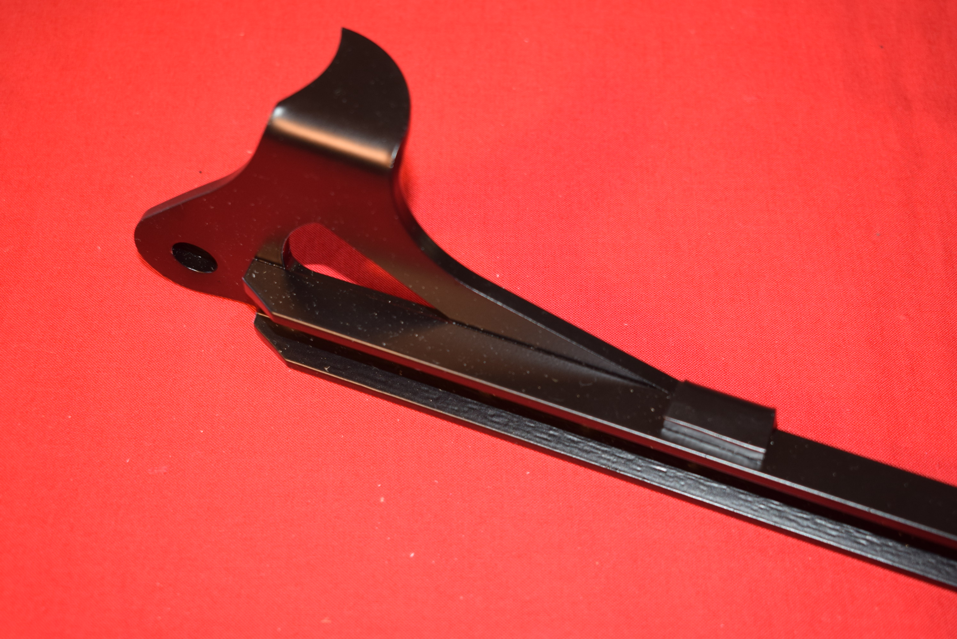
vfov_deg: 25.1
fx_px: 1437
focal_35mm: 54
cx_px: 478
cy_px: 320
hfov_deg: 36.8
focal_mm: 36
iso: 400
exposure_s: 1/30
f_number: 5.6
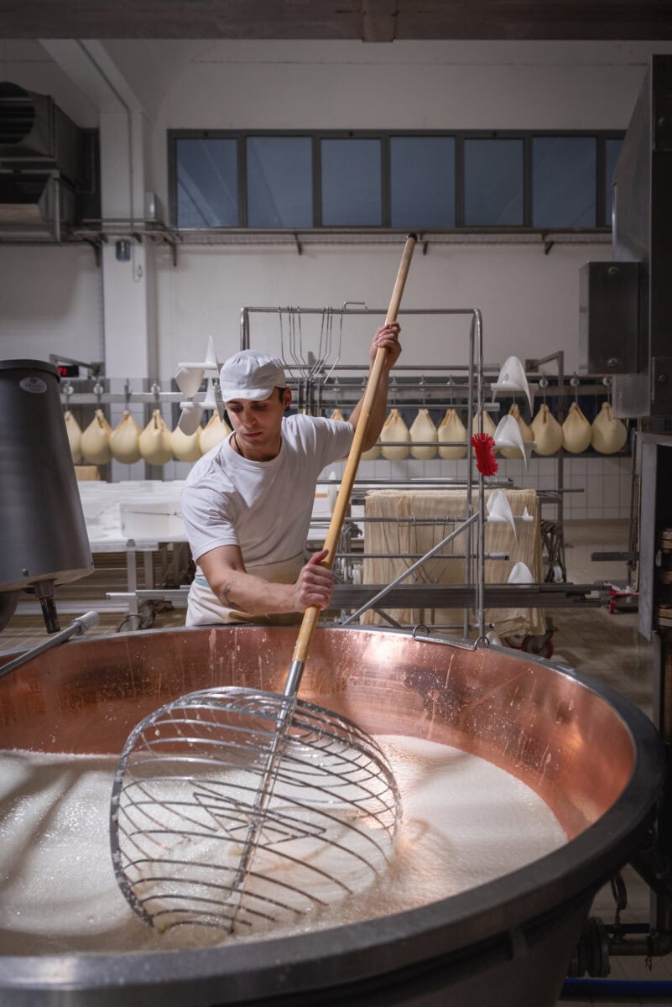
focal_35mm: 26
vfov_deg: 69.4
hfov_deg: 49.6
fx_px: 727
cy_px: 504
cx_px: 336
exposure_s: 1/200
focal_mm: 26
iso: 640
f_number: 3.2
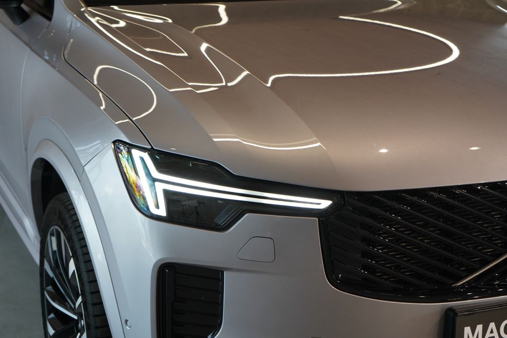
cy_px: 169
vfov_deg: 19.5
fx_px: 986
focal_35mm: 70
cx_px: 254
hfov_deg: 28.8
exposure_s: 1/160
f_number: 5.6
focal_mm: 70
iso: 2000
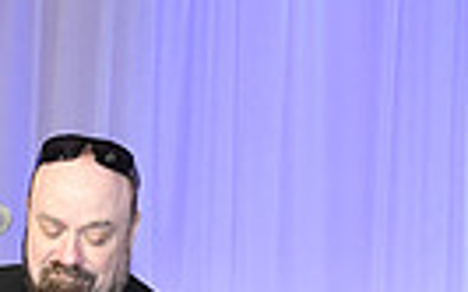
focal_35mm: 156
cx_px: -56
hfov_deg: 13.1
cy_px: 646
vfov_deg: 7.9
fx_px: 1989
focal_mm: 35
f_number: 11
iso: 6400
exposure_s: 1/60
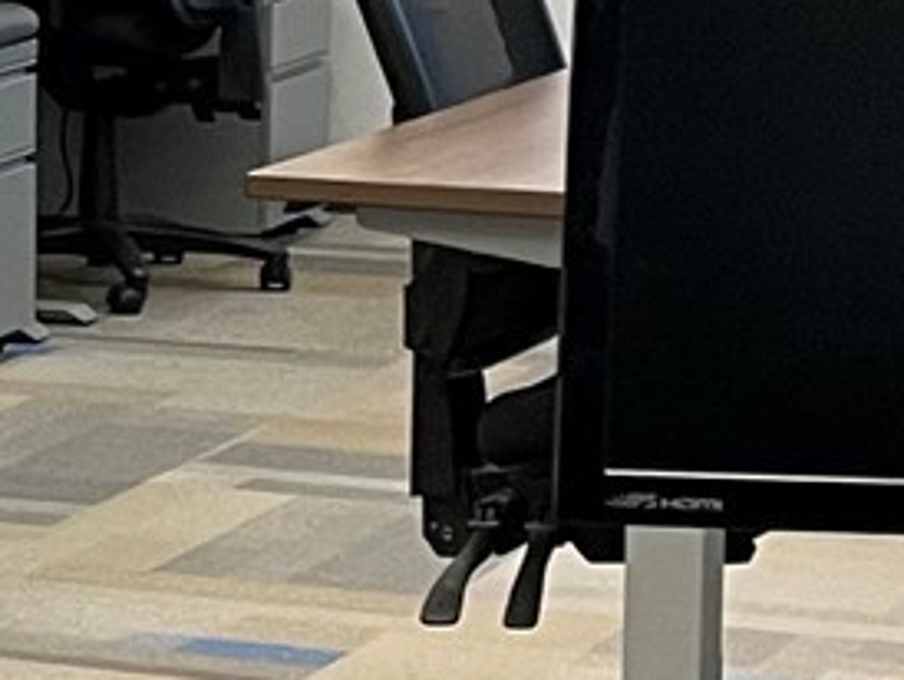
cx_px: -1349
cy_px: 300
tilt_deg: -8.6
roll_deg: +1.8
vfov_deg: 7.7
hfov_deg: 9.1
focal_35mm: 194
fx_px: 5071
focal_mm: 4.2
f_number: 1.6
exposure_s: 1/60
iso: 160
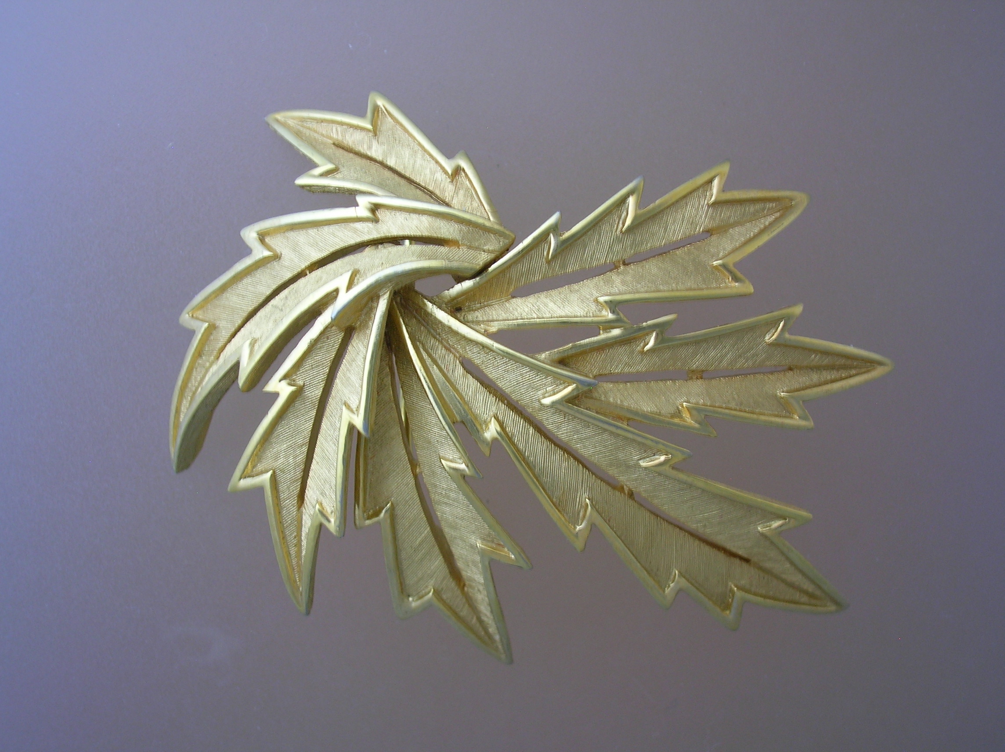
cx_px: 502
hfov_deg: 35.6
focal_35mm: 54
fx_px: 1566
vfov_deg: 27.0
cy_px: 376
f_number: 3.4
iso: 50
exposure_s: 1/5.6
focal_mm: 9
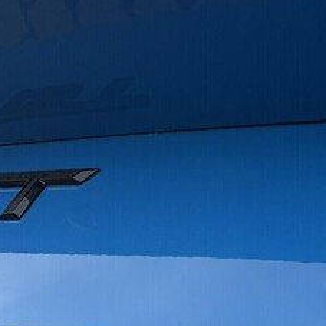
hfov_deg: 16.5
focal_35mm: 103
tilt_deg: +6.1
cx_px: -1
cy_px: 108
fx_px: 1097
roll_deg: -2.0
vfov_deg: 16.9
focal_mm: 6.76
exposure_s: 1/1678
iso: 64
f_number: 1.78
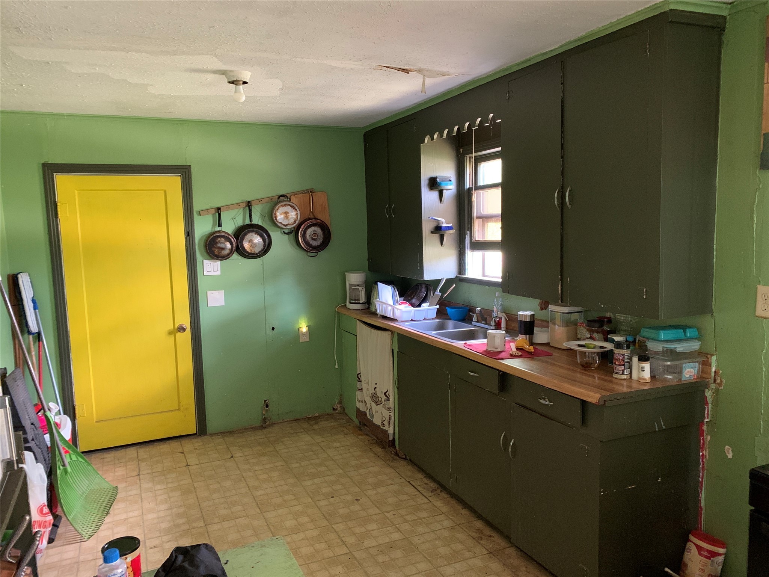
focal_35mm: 26
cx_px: 384
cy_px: 288
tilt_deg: -7.9
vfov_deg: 53.1
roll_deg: +1.1
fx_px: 578
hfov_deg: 67.3
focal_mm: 4.25
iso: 500
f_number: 1.8
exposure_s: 1/30
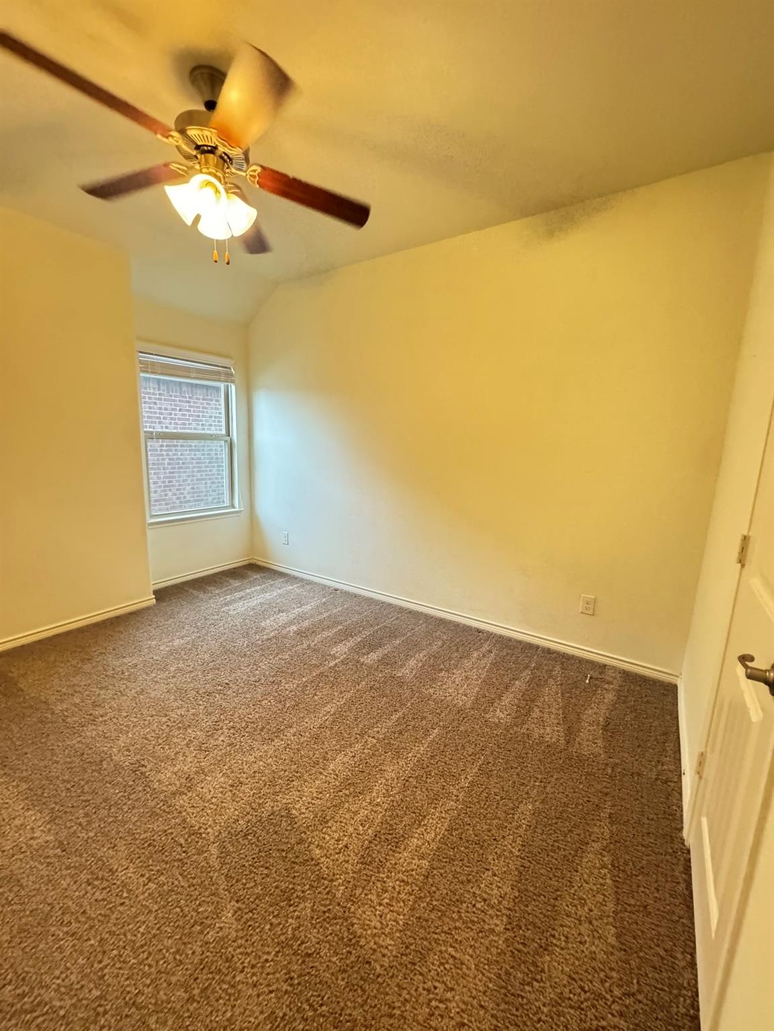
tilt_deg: -10.7
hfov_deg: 85.7
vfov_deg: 102.1
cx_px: 387
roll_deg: -1.2
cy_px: 516
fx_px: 417
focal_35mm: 14
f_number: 2.2
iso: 1250
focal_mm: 2.22
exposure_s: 1/60
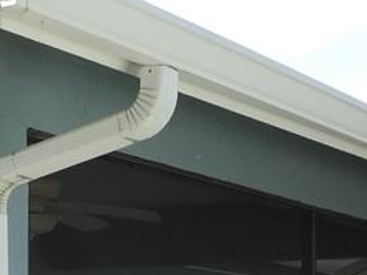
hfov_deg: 13.7
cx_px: 216
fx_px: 1526
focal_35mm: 144
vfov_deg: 9.8
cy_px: 472
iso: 80
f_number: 3
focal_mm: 4.3
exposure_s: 1/640
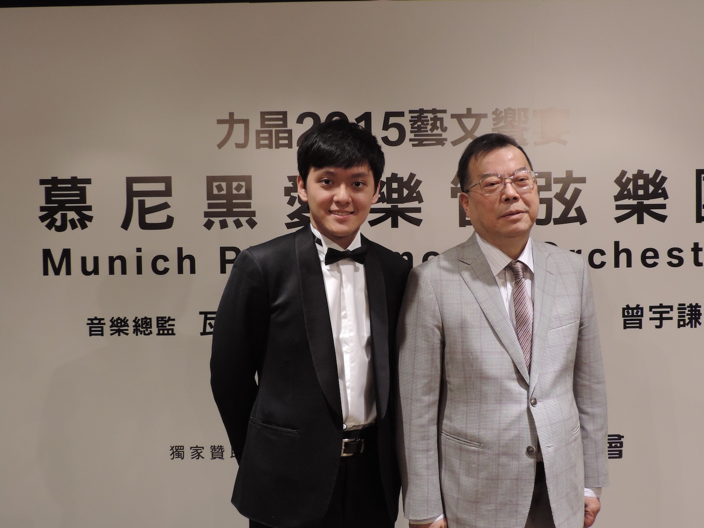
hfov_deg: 55.4
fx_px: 671
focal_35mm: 33
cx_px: 352
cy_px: 264
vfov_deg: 42.9
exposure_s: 1/40
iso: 400
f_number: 3.2
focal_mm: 5.8
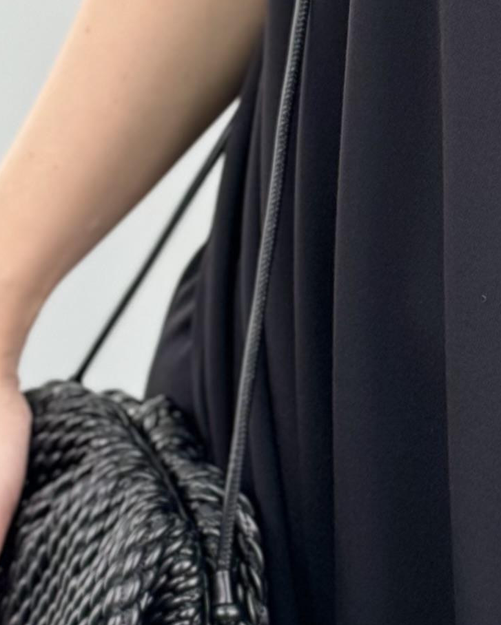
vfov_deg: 9.2
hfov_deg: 7.4
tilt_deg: -13.5
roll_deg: -3.6
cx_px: 597
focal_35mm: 208
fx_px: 3853
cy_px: -72
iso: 80
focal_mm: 6.86
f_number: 1.78
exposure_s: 1/121
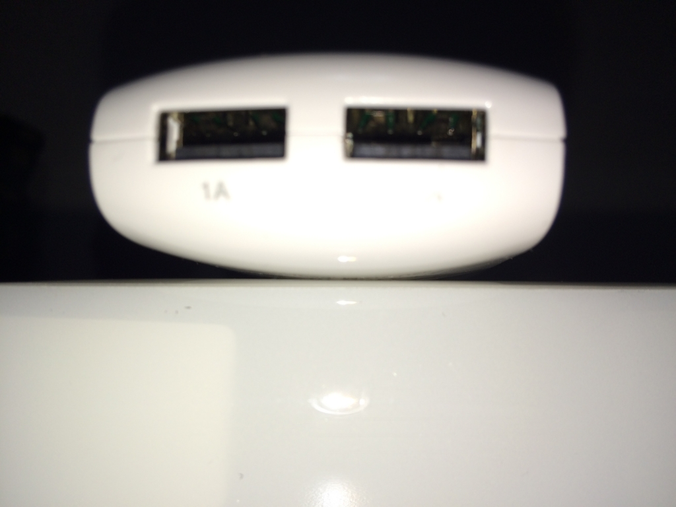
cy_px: 254
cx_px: 338
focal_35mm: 29
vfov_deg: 48.2
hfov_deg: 61.7
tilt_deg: +4.6
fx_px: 566
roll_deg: -1.4
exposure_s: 1/774
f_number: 2.2
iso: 32
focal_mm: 4.15
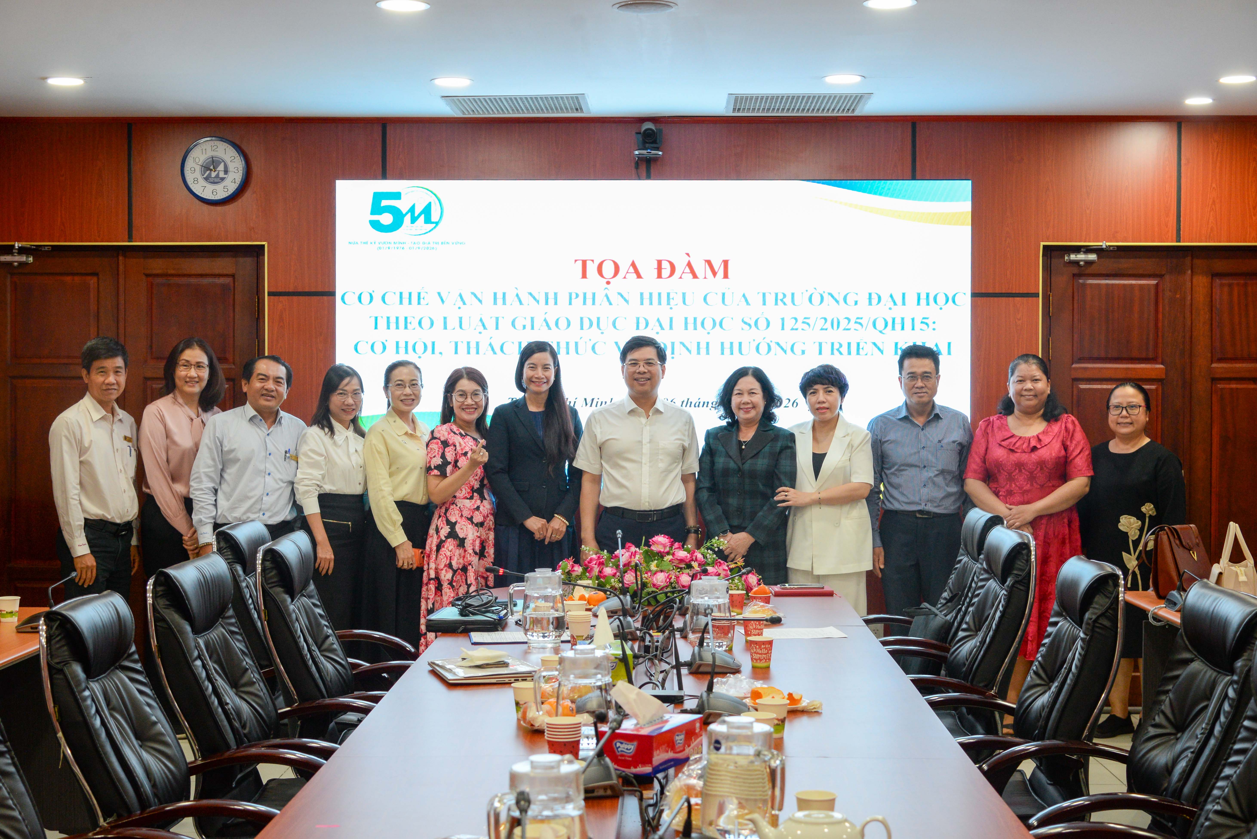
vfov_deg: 27.0
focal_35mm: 50
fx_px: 1746
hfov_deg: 39.6
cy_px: 420
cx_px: 628
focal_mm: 50
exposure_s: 1/80
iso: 1600
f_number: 5
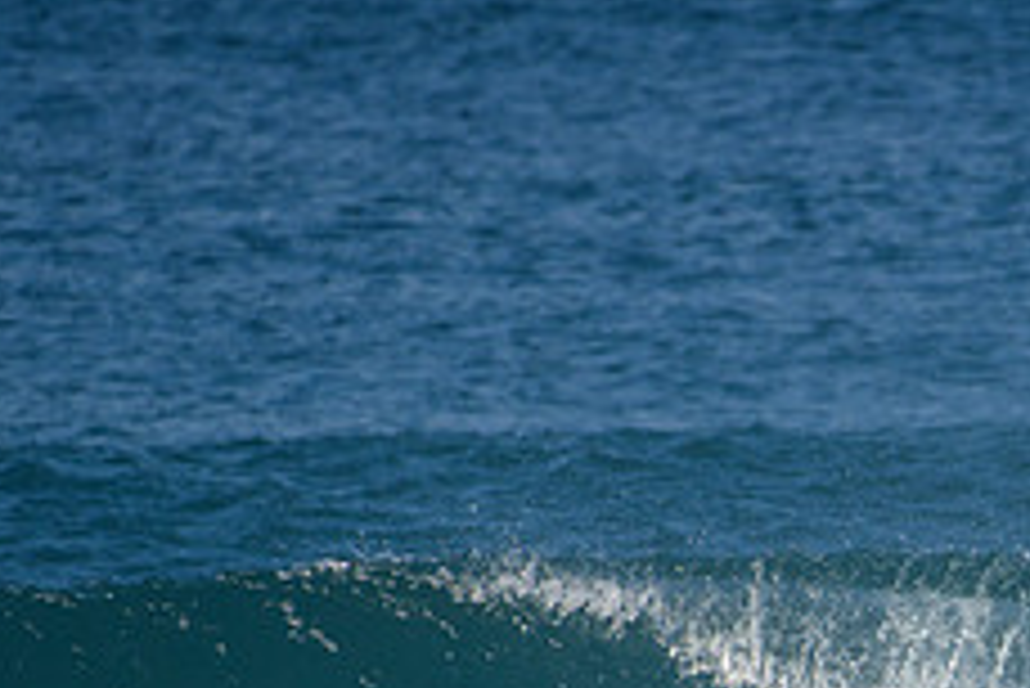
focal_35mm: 1311
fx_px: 37531
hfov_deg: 1.6
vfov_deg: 1.1
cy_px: 830
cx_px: 945
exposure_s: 1/2000
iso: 280
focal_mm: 500
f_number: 5.6
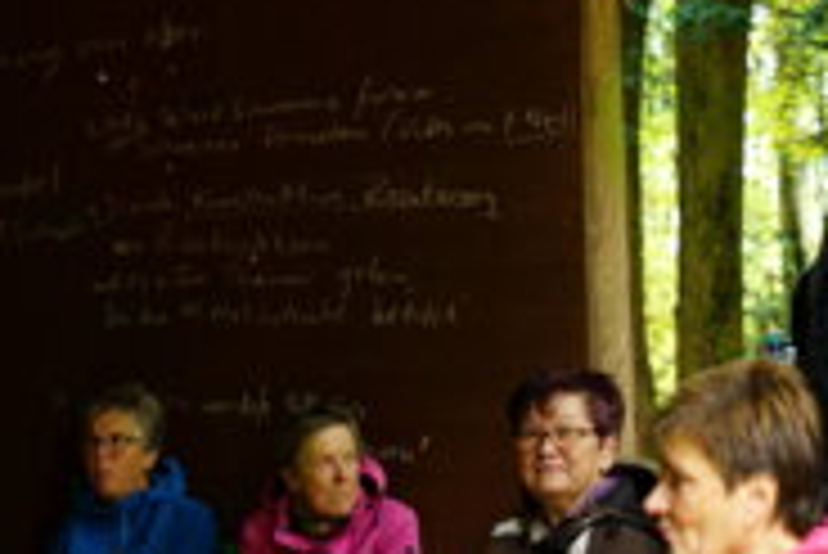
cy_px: 534
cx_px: 310
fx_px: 1749
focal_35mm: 76
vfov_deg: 17.6
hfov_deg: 26.5
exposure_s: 1/60
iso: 400
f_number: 2.8
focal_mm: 35
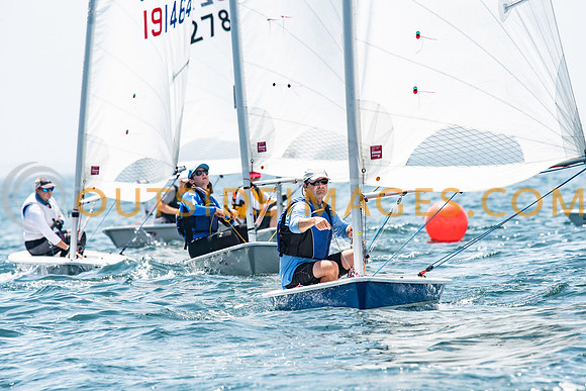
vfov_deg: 3.1
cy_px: 196
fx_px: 7326
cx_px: 293
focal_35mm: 450
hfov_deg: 4.6
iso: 200
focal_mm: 300
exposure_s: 1/1000
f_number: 6.3
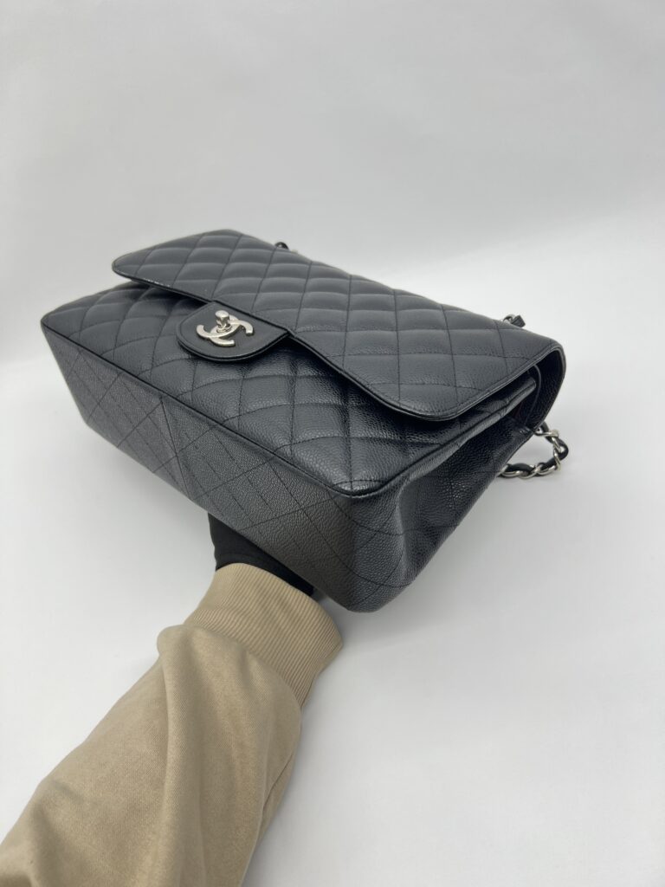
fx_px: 666
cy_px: 444
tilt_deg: -44.9
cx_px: 332
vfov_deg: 67.3
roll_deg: +11.2
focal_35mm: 26
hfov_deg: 53.1
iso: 40
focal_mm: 5.7
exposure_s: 1/100
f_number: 1.5
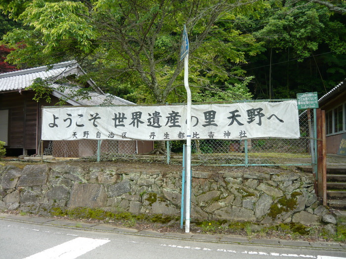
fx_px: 330
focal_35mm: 33
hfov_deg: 55.4
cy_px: 130
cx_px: 173
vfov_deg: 42.9
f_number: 2.8
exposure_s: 1/250
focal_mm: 5.5
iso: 100
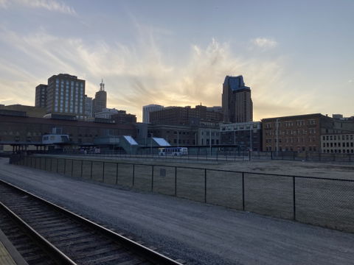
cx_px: 177
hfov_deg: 63.4
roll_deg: -1.3
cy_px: 132
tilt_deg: +6.2
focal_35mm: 28
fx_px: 286
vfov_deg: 49.7
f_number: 1.8
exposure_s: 1/1021
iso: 20
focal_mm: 3.99
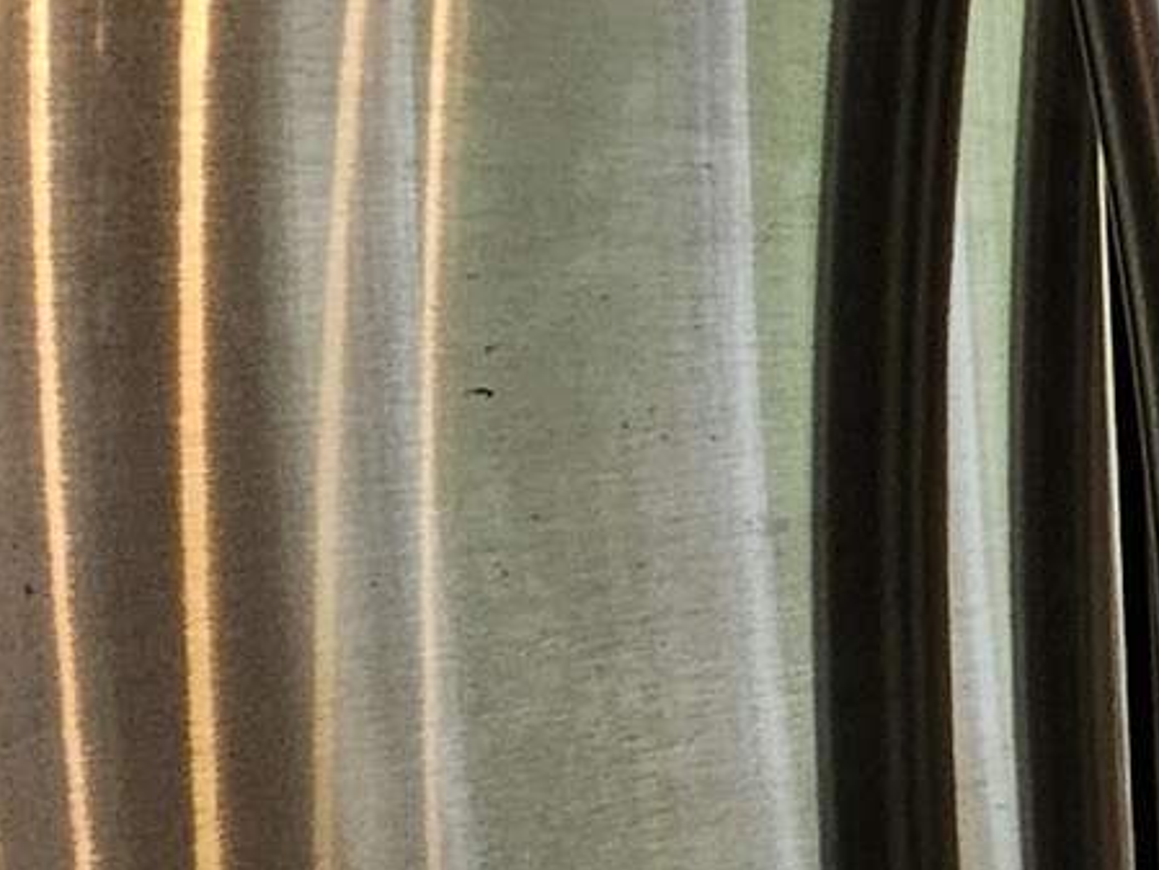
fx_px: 2981
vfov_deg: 16.4
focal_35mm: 89
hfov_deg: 10.8
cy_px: 139
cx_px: 3668
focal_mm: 2.2
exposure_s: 1/120
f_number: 2.2
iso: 100
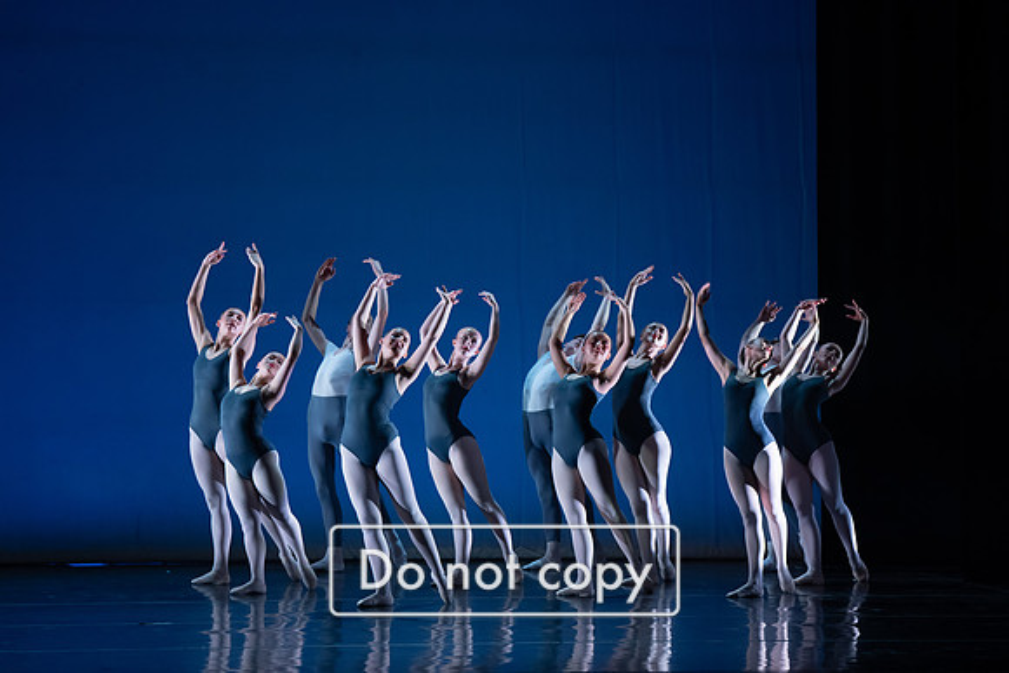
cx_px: 504
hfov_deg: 21.5
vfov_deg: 14.4
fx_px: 2663
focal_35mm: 95
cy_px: 336
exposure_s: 1/250
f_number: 4
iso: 4000
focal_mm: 95
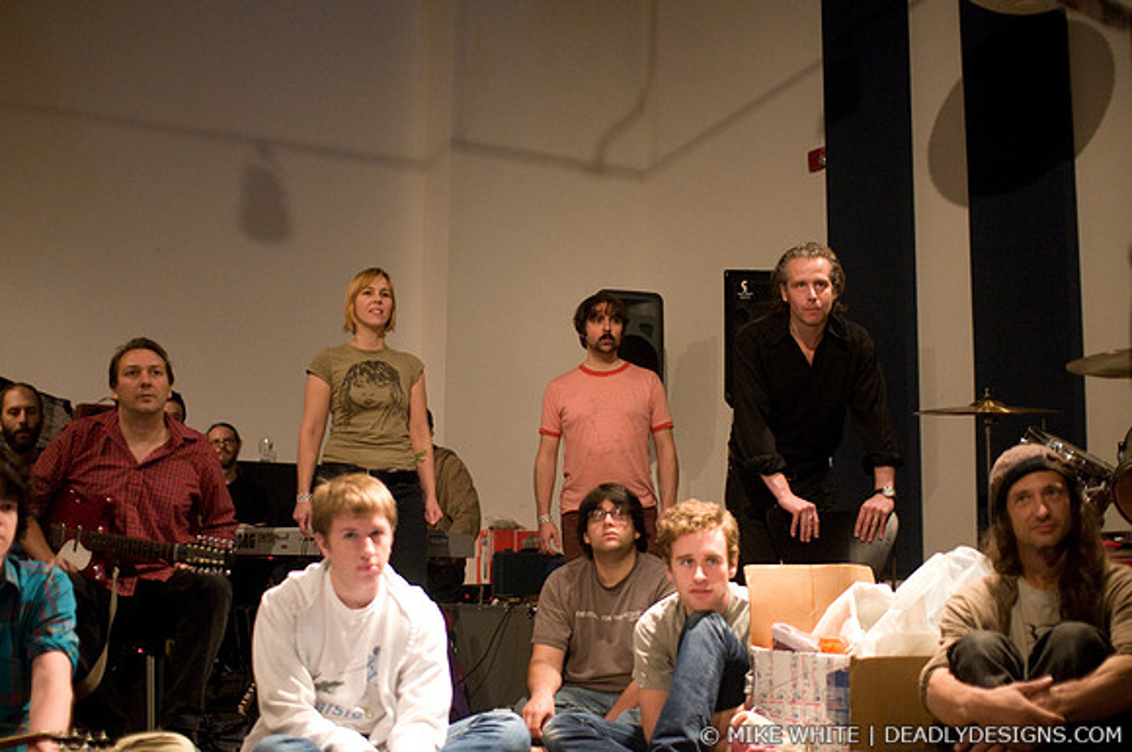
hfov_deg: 43.7
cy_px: 376
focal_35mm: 45
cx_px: 566
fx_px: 1413
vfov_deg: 29.8
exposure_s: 1/60
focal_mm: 30
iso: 1600
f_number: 1.4
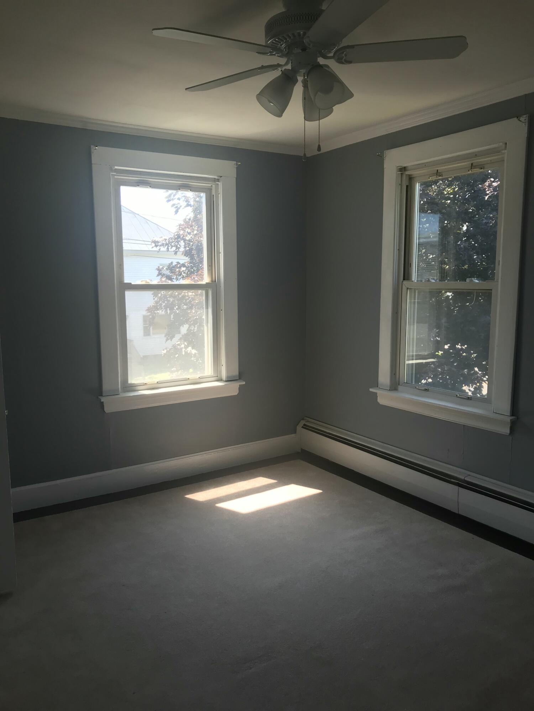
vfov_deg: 63.4
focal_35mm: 28
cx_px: 267
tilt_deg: -5.9
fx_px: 576
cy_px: 356
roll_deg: +0.2
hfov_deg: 49.7
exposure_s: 1/128
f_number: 1.8
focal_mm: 3.99
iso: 20
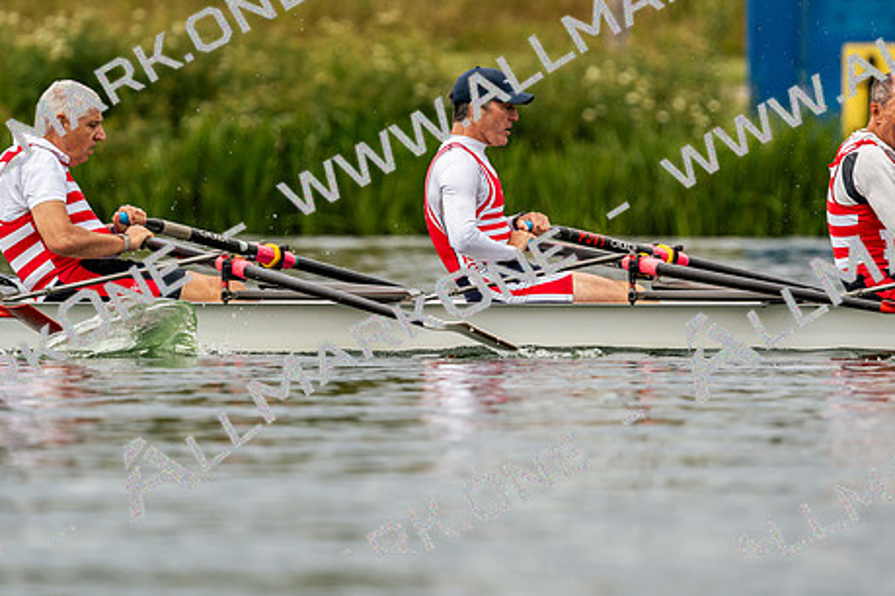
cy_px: 221
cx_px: 519
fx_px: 14319
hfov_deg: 3.6
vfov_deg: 2.4
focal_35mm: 576
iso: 250
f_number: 6.3
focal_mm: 456
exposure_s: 1/2000
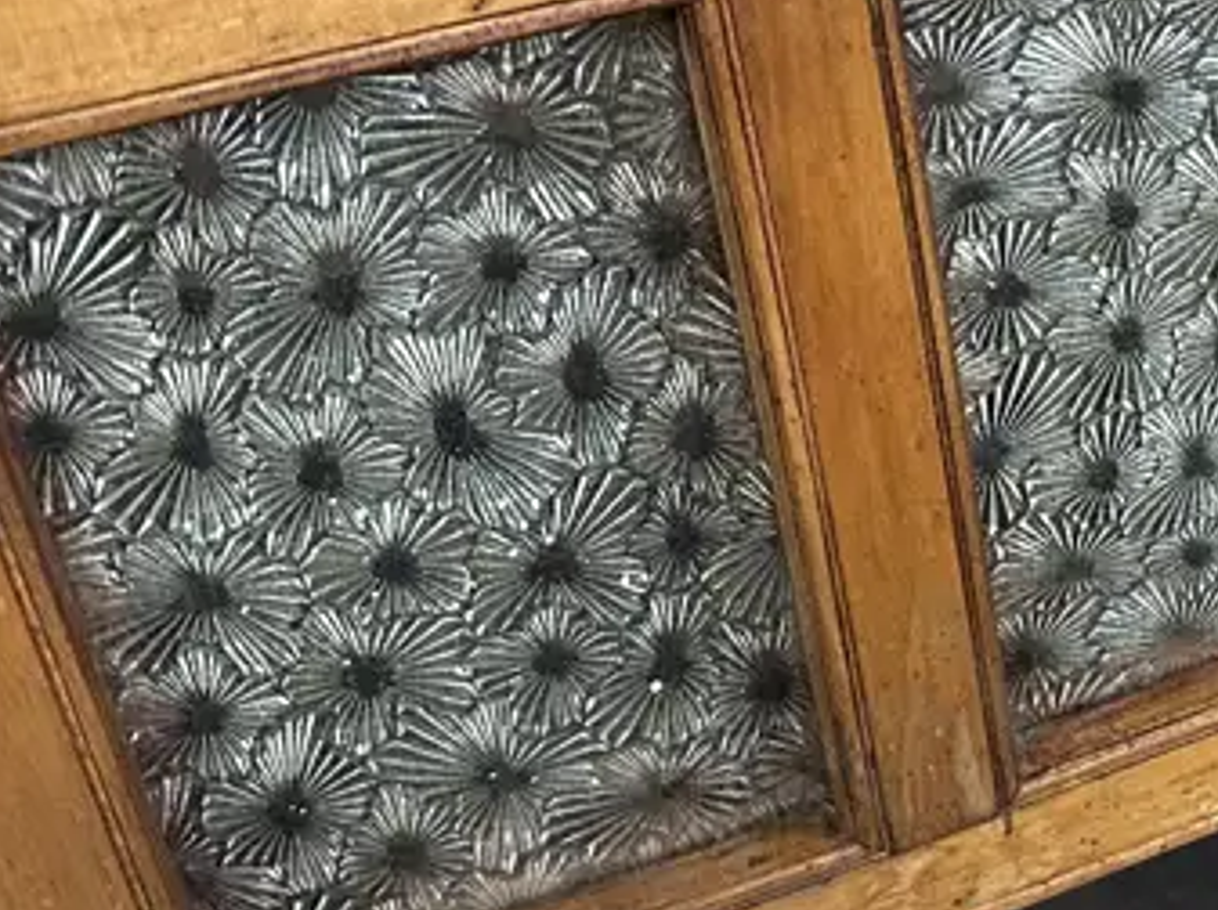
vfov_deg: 20.1
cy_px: 321
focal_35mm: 73
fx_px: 2566
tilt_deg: -31.6
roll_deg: +2.2
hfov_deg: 24.1
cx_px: 1485
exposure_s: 1/50
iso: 400
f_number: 1.78
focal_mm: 6.86
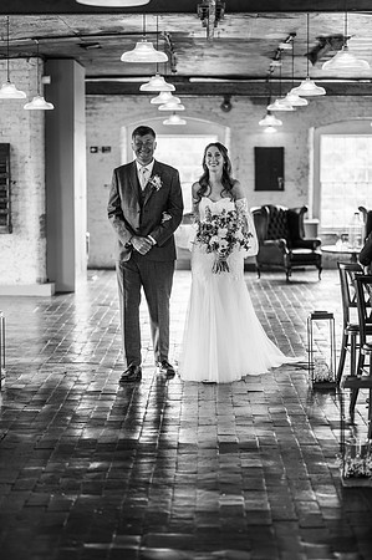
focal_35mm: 85
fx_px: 1320
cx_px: 186
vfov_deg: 23.9
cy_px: 280
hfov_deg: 16.0
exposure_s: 1/200
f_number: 1.8
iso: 200
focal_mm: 85
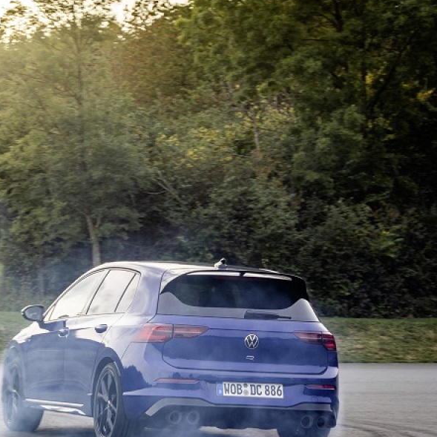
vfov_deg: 12.3
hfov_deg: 12.2
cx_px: 4
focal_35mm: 142
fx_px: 2028
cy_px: 229
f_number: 7.1
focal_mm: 82
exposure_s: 1/160
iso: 160
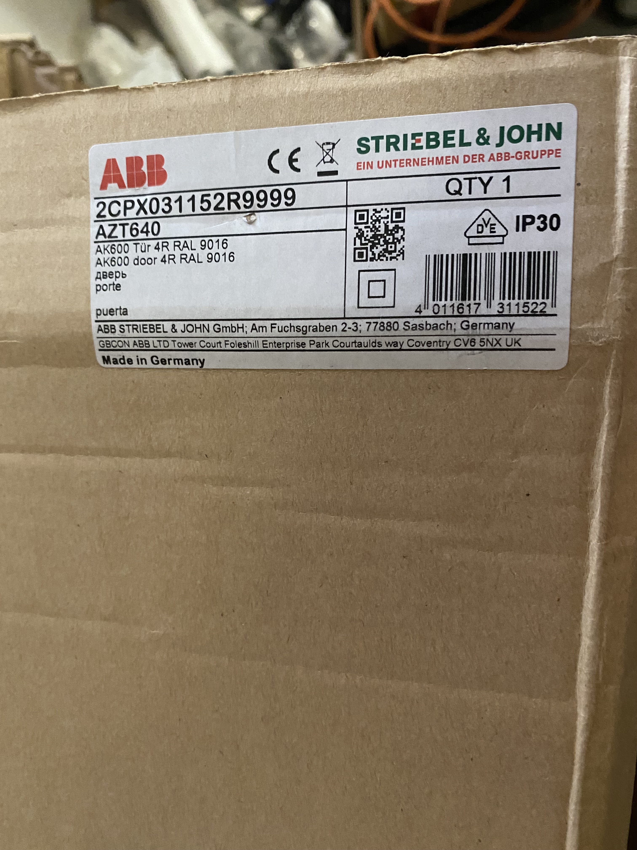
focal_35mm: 26
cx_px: 318
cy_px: 425
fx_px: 638
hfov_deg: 53.1
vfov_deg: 67.3
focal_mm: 4.25
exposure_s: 1/25
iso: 500
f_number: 1.8
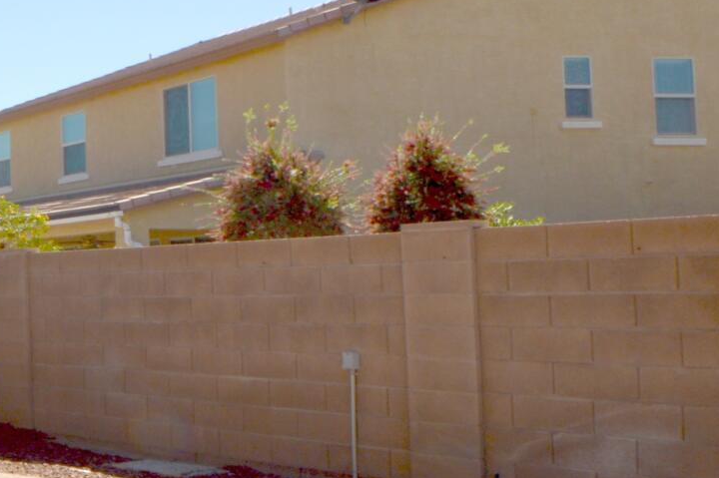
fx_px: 998
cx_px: -592
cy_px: 263
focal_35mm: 50
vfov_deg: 26.9
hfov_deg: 22.0
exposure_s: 1/200
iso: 100
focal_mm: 8
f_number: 13
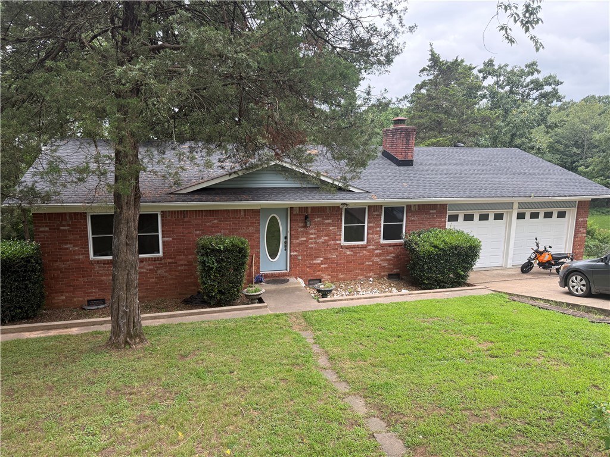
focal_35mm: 24
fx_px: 423
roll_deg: -0.9
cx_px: 305
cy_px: 228
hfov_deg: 71.6
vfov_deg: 56.8
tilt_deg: -9.2
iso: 100
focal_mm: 6.76
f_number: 1.78
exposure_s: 1/813
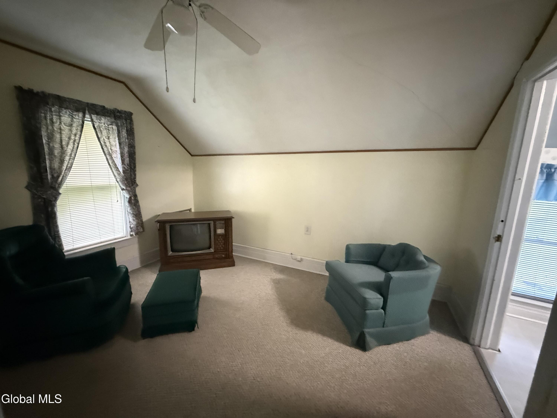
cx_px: 278
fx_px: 225
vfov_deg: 85.7
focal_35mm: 14
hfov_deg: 102.1
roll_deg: -1.8
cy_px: 209
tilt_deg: -9.7
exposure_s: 1/40
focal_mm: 2.22
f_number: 2.2
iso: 1250
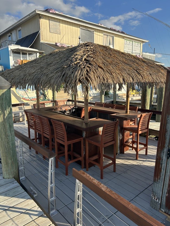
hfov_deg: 53.1
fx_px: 170
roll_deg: +1.6
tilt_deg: -11.9
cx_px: 85
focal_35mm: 26
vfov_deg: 67.3
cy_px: 113
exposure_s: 1/1838
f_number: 1.5
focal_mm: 5.7
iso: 50
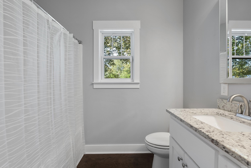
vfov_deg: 73.8
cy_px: 84
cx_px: 126
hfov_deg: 96.7
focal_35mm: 16
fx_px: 112
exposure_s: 1/1.25
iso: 250
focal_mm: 16
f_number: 9
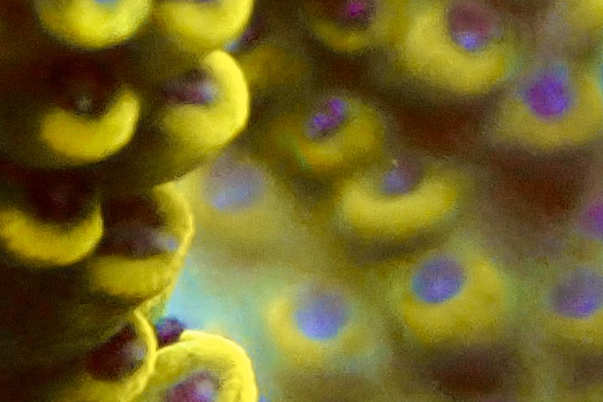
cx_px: -46
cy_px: -601
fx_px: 8408
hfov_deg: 4.1
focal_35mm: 502
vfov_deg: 2.7
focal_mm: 15.66
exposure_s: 1/160
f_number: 6.3
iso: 500
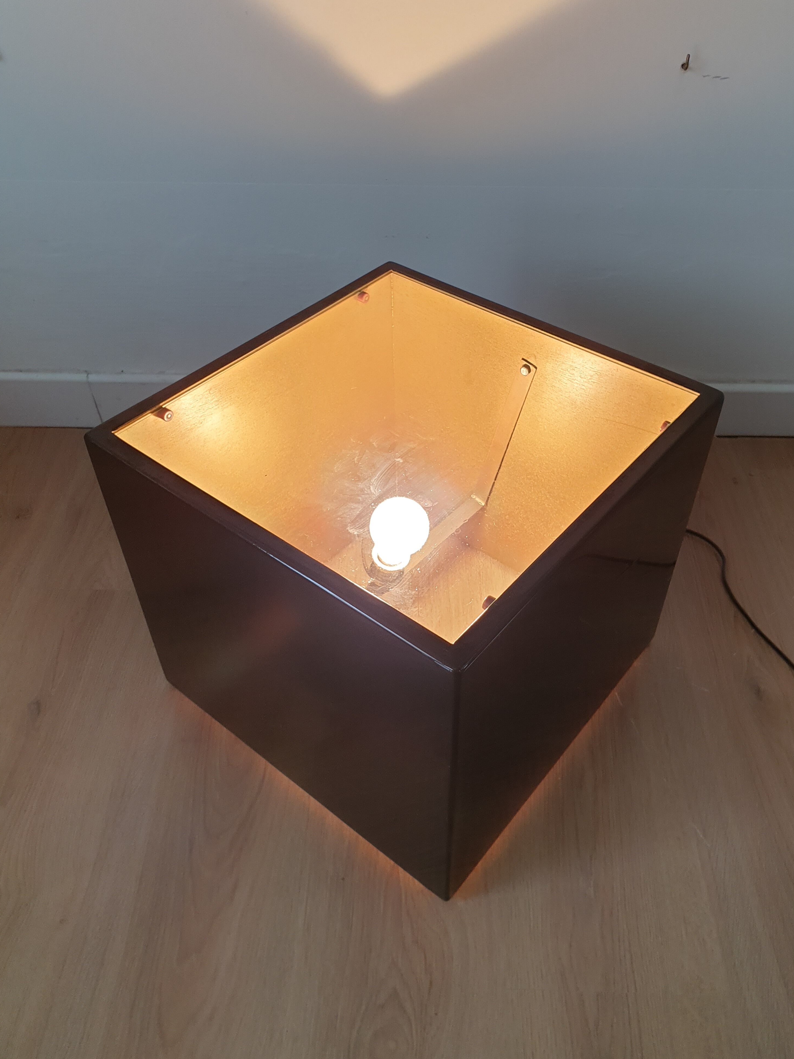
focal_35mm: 27
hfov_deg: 51.3
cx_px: 411
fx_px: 826
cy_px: 526
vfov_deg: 65.3
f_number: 2.4
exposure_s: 1/50
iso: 80
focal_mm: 4.3
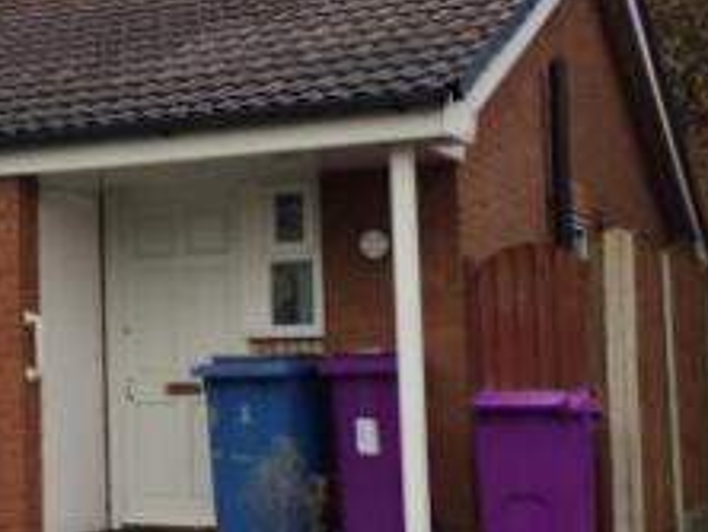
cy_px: 263
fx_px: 1556
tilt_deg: +3.6
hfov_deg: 24.8
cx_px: 53
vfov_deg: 19.4
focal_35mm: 76
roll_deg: +1.4
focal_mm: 4.15
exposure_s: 1/100
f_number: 2.2
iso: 40
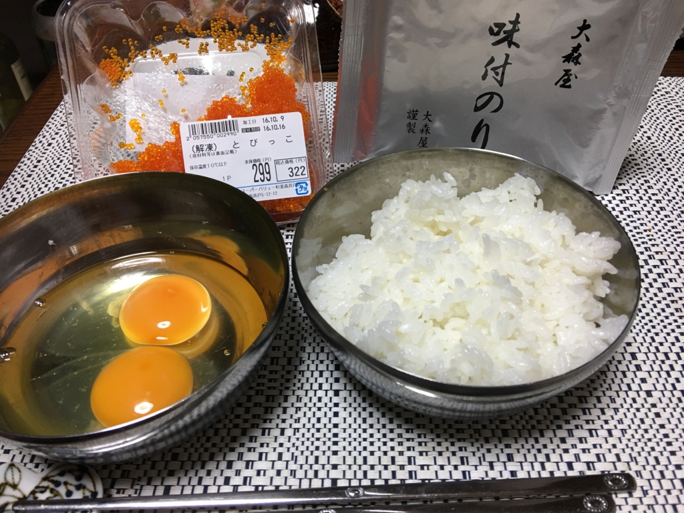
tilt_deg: -43.0
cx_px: 342
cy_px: 256
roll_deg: +1.4
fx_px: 573
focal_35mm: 29
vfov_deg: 48.2
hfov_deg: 61.7
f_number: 2.2
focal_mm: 4.15
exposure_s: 1/15
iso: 50
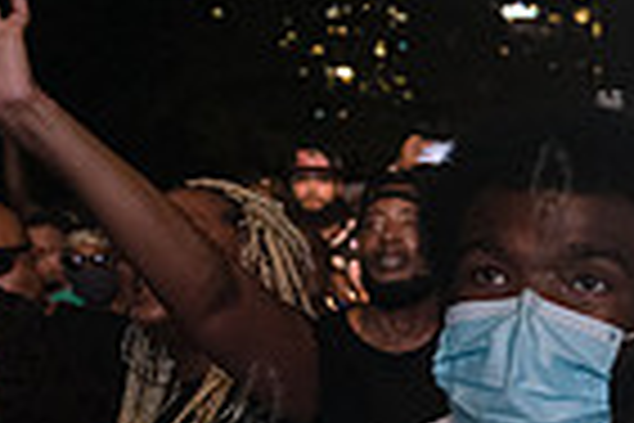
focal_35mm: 99
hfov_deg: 17.1
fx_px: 1743
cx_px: 1129
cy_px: 430
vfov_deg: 13.6
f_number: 3.5
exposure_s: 1/125
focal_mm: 24
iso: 3200
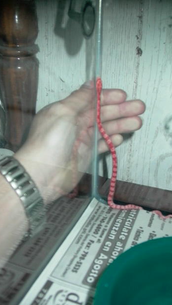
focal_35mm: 37
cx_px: 103
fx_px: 300
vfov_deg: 54.0
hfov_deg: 31.9
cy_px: 153
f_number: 2.04
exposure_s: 1/64.2
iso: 100
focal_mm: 7.13
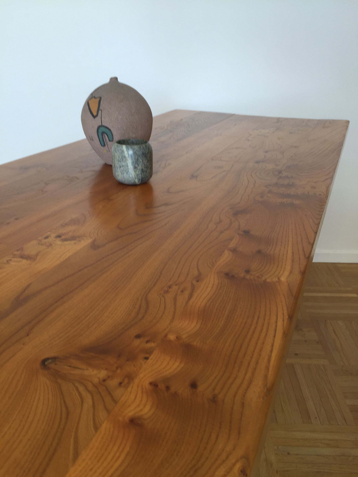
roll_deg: +0.0
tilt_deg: -24.4
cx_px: 179
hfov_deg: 48.2
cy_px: 238
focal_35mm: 29
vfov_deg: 61.7
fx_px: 400
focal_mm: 4.15
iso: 32
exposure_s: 1/50
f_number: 2.2
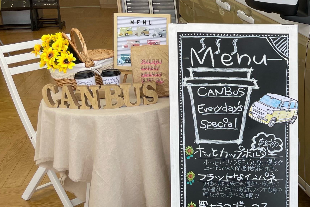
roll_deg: -0.6
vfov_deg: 21.6
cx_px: 351
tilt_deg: -19.4
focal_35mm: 63
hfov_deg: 28.6
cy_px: 115
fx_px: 542
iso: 40
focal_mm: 4.2
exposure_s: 1/202
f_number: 1.6
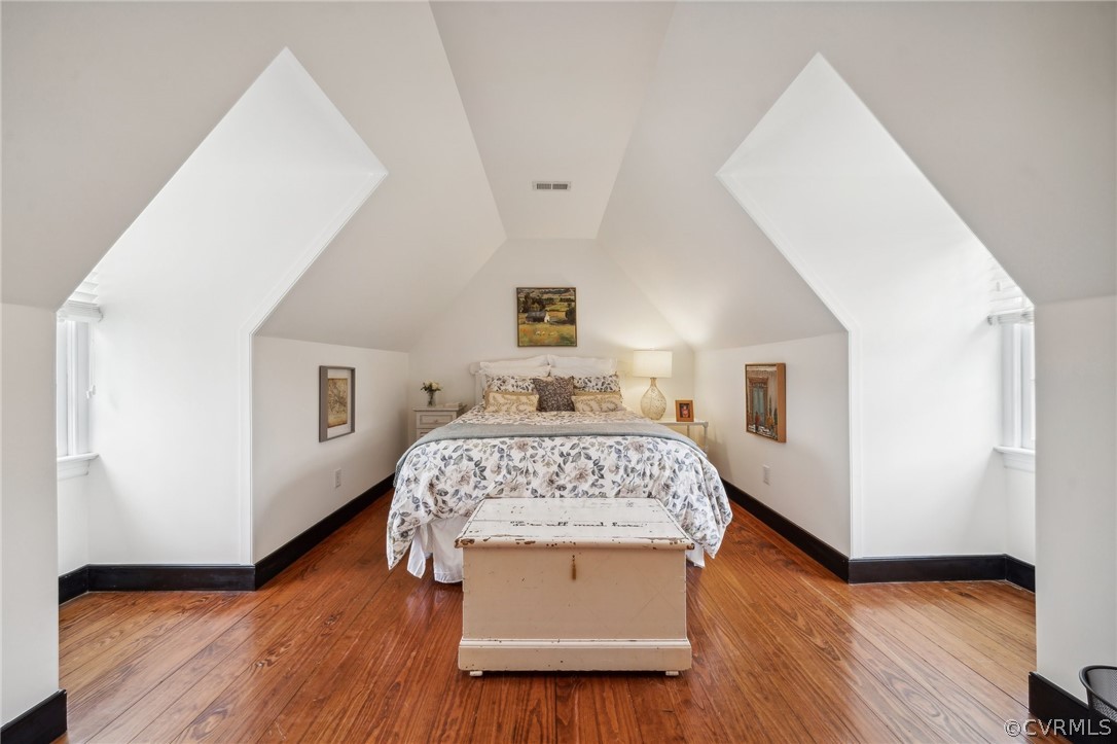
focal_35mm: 12
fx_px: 372
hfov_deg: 112.6
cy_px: 372
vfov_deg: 89.9
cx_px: 558
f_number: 7.1
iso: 160
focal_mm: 12
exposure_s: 1/13
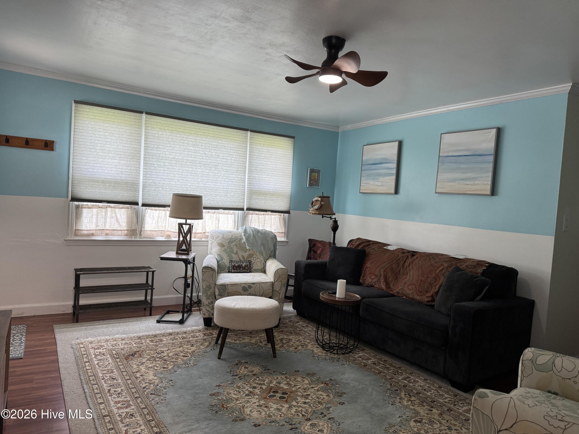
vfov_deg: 56.8
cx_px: 290
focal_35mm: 24
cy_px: 217
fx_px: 401
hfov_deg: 71.6
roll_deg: -3.7
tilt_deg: -2.1
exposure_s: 1/91
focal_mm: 6.76
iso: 200
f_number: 1.78
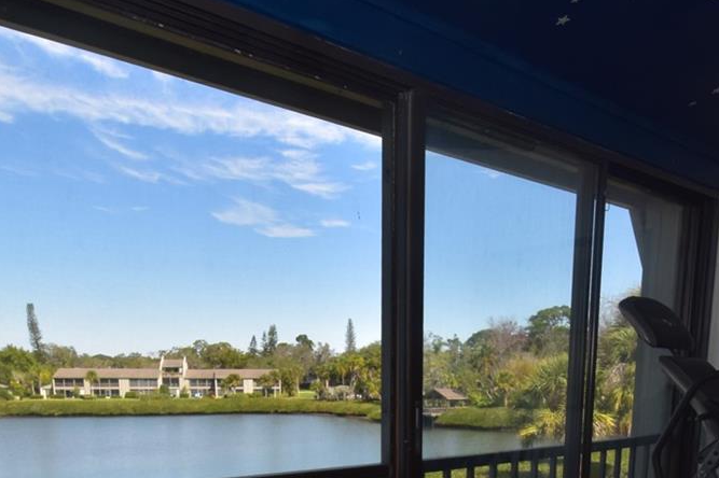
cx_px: 395
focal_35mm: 36
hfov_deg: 53.1
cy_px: 518
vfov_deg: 32.6
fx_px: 719
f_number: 10
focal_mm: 10
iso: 320
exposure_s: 1/200
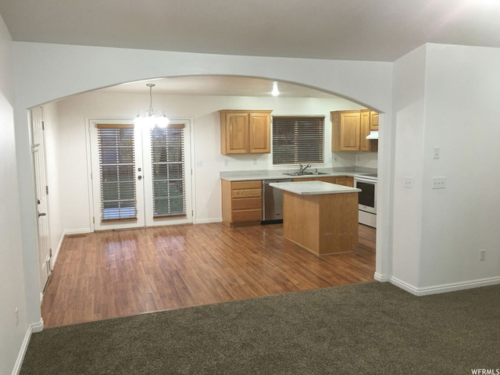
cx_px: 250
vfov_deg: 48.2
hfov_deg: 61.7
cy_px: 188
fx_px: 419
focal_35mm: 29
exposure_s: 1/15
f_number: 2.2
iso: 50
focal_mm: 4.15
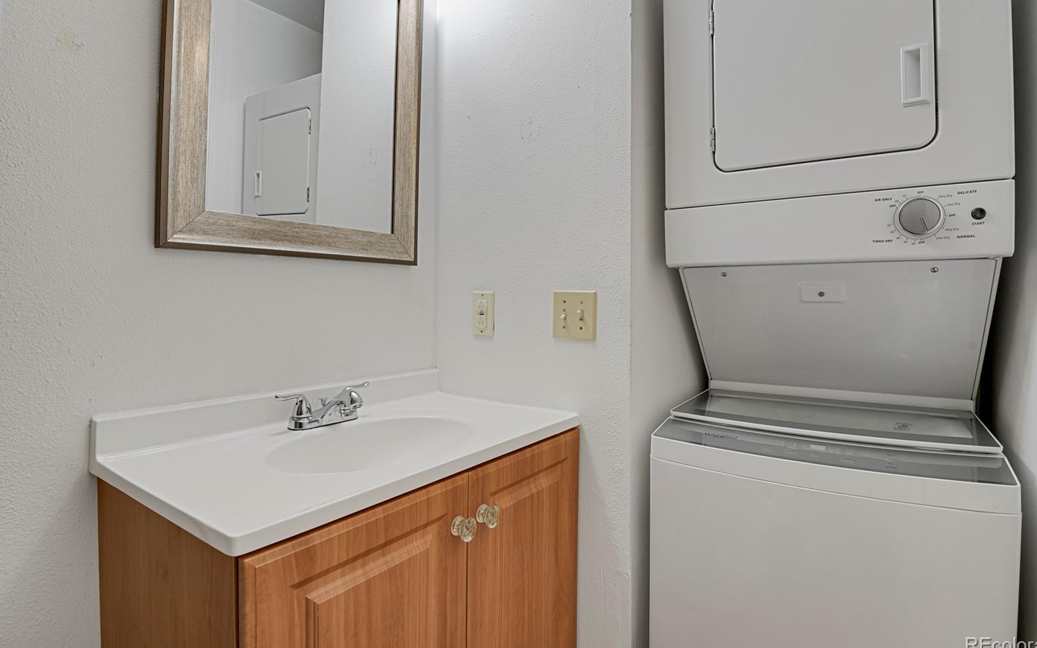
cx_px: 535
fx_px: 509
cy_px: 300
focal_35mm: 18
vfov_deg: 64.9
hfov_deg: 91.1
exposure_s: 1.6
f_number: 8
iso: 250
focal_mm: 17
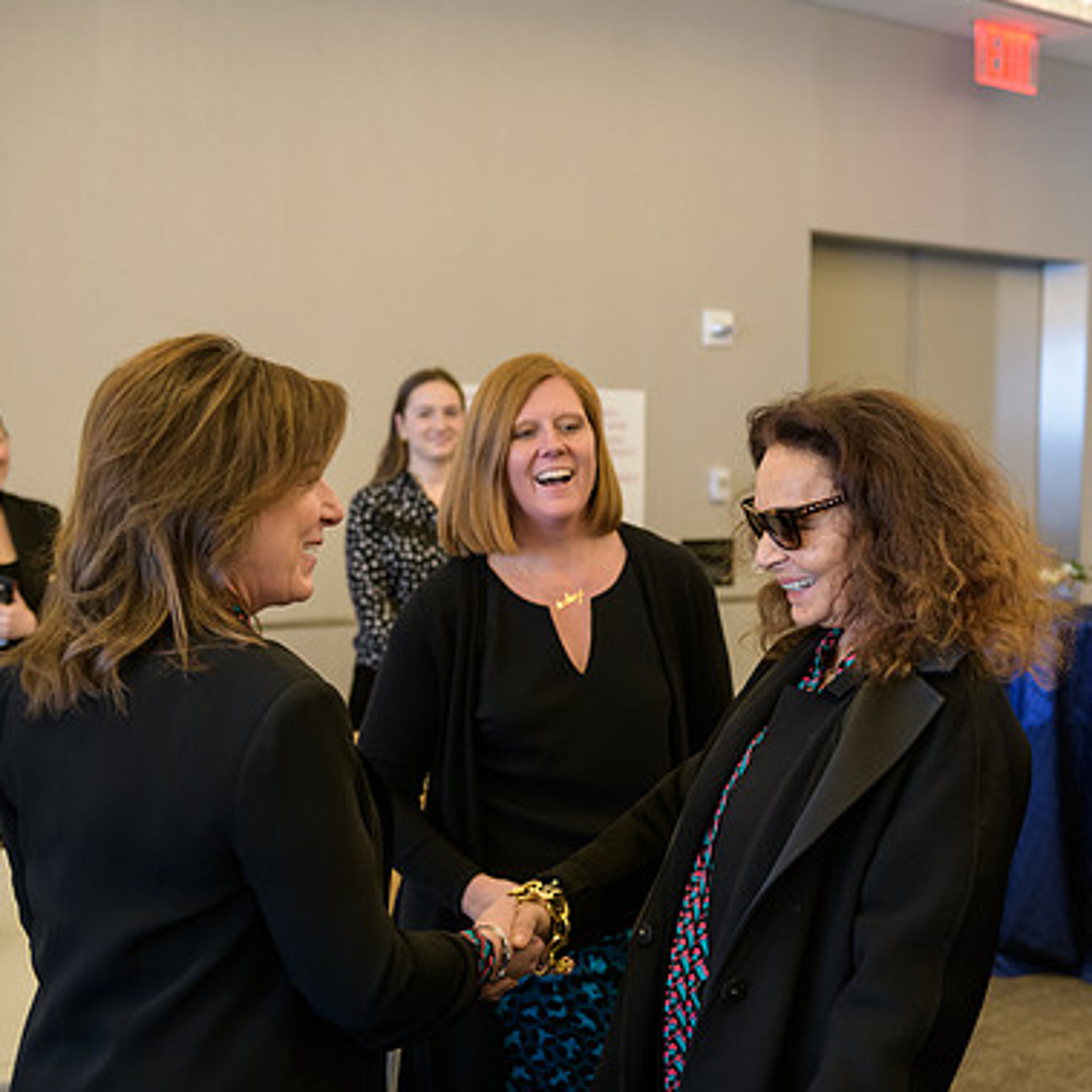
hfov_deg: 32.3
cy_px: 546
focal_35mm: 52
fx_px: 1856
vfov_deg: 32.8
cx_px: 784
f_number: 3.2
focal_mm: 40
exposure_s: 1/125
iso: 1600
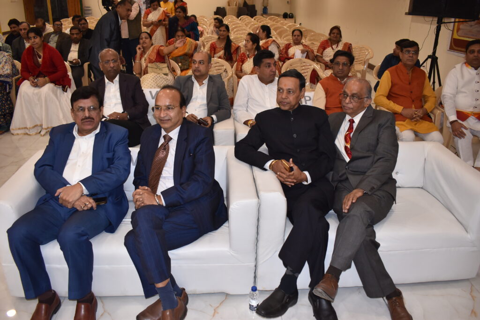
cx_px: 240
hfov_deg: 67.4
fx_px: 360
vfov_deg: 47.9
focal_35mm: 27
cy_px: 160
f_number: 4.5
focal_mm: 18
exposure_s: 1/125
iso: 640
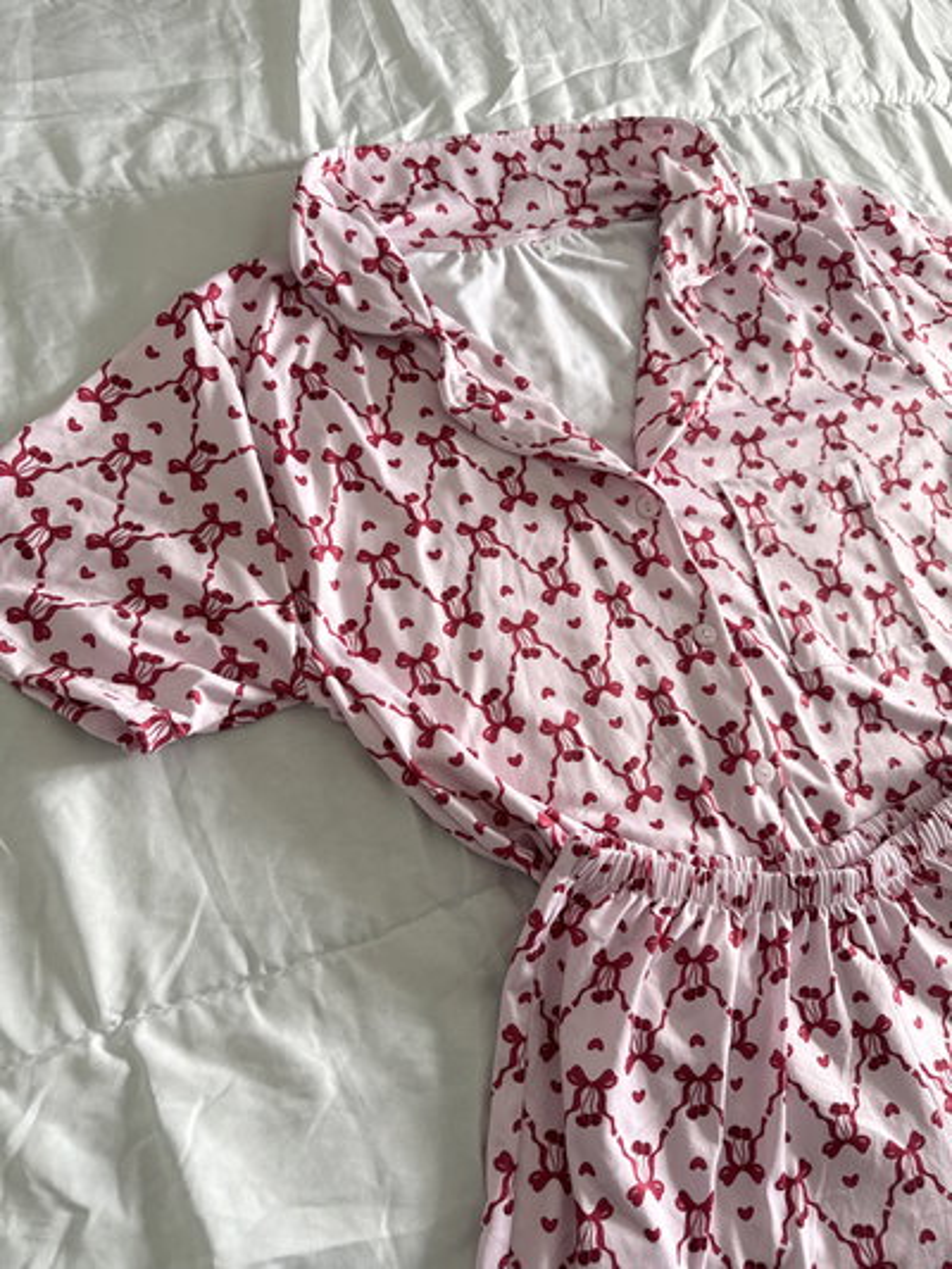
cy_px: 634
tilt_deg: -67.2
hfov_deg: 56.8
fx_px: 880
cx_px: 476
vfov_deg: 71.6
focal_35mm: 24
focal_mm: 6.76
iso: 200
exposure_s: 1/81
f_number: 1.78
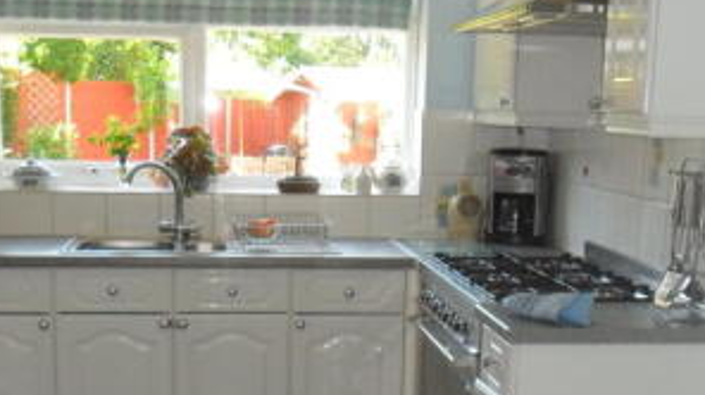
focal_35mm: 58
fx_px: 1083
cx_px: 332
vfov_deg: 20.3
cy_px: 353
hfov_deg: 36.0
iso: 240
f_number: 3.5
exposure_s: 1/45
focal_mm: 4.9
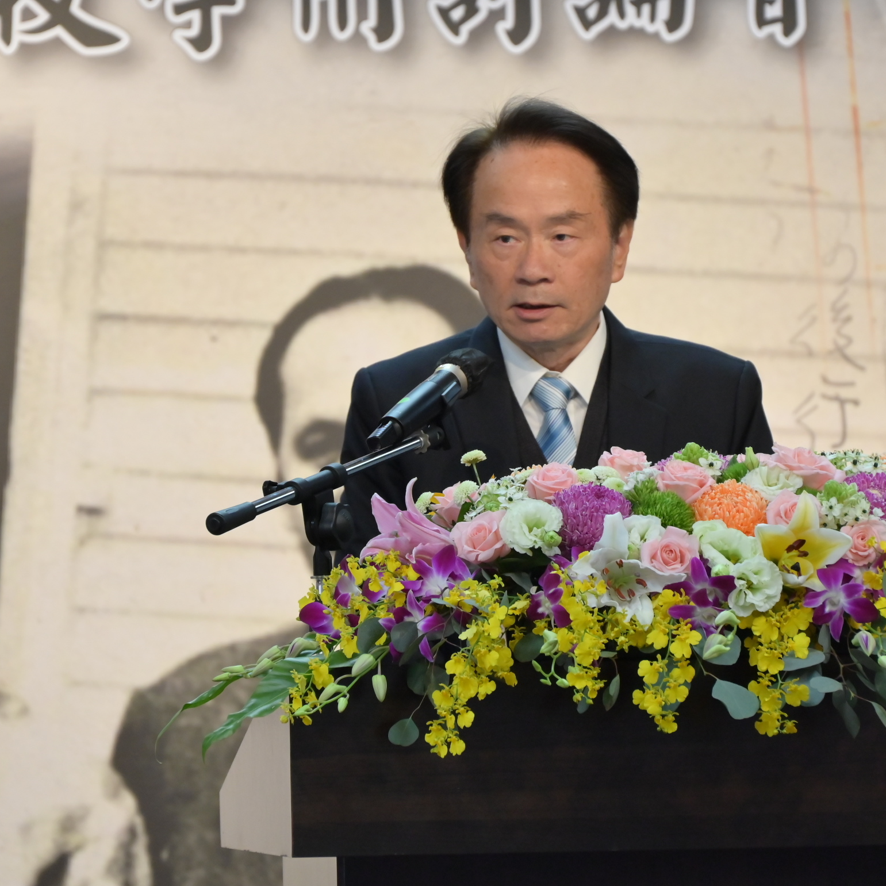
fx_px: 9614
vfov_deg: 5.3
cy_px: 319
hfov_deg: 5.3
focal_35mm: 332
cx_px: 544
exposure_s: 1/200
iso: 2000
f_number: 6.3
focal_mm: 200
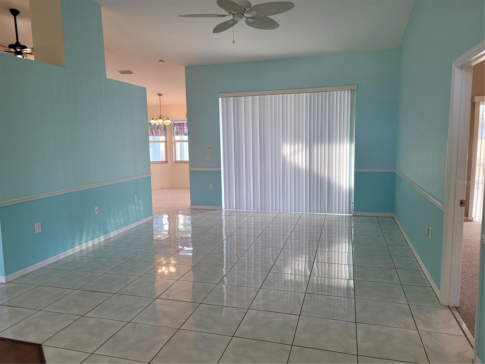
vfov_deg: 53.1
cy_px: 182
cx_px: 242
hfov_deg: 67.3
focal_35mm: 26
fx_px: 364
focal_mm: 5.4
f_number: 1.8
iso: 125
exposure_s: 1/120
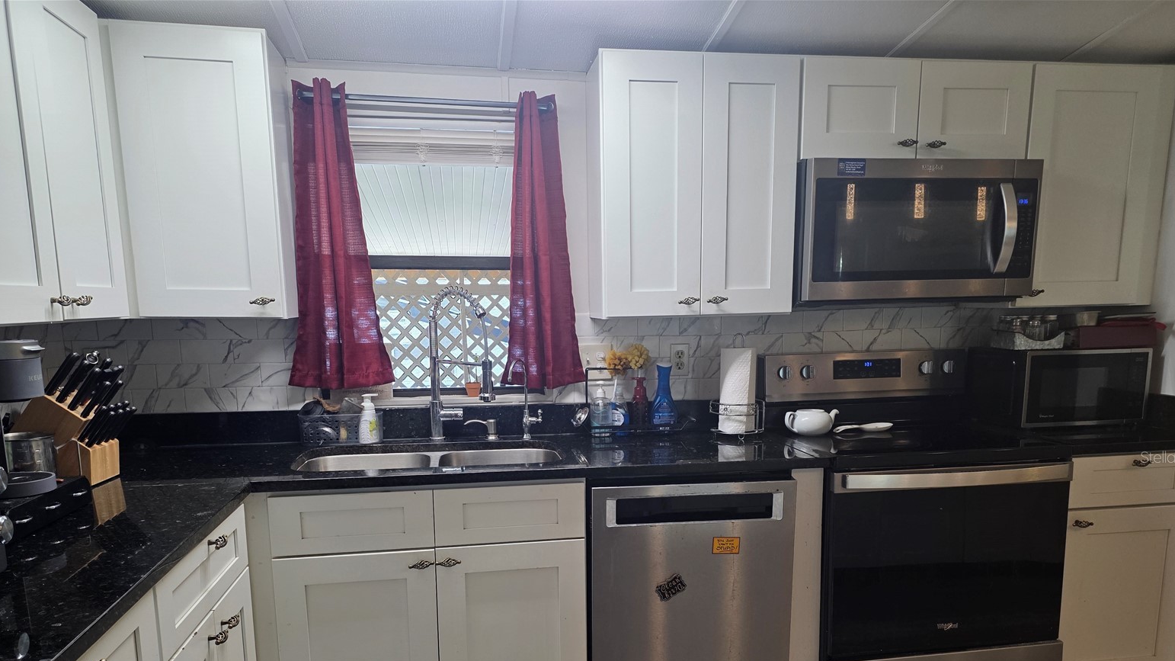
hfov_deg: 71.9
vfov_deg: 43.6
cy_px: 457
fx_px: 810
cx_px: 603
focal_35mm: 26
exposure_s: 1/120
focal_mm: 6.25
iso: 160
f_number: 1.7
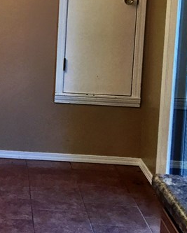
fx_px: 601
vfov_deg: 21.6
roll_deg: -2.3
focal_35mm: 87
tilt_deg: -6.5
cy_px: 34
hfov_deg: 16.5
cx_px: -72
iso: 50
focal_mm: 4.15
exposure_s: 1/30
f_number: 2.2
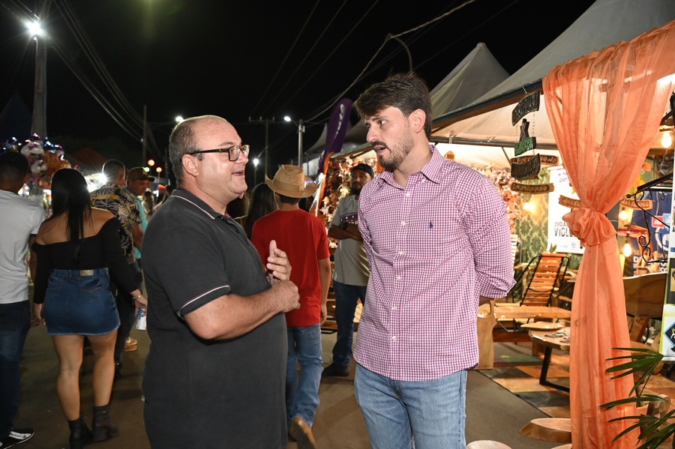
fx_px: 600
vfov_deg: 41.1
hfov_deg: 58.7
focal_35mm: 32
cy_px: 224
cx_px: 338
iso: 4000
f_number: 4
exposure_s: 1/60
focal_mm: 32
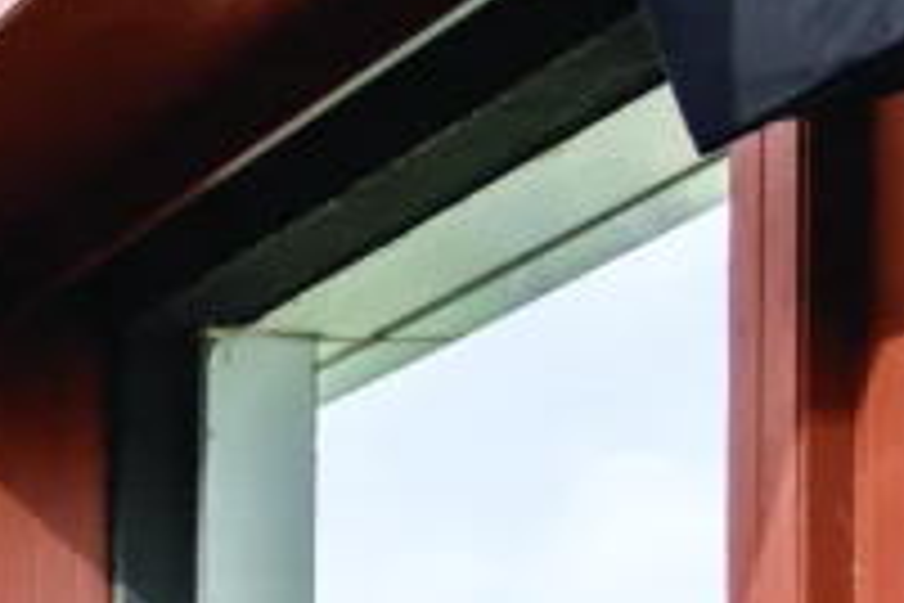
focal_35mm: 122
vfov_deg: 10.3
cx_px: -1327
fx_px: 3063
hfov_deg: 12.6
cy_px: 1226
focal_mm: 24
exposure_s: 1/200
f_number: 11
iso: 200
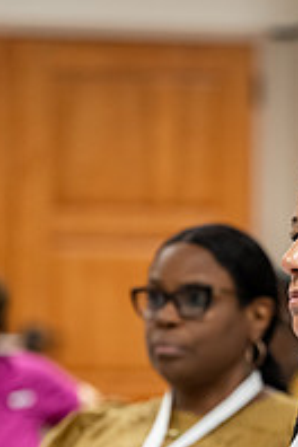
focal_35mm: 239
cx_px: 289
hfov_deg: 5.7
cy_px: 377
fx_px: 2967
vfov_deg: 8.6
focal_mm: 105
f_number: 2.8
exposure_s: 1/200
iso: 2000
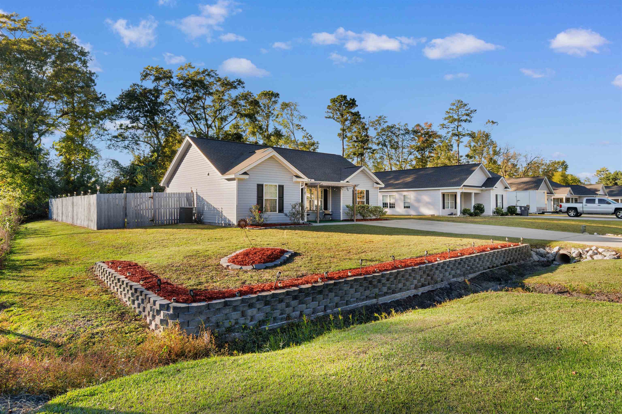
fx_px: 363
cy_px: 207
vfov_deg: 59.5
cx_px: 311
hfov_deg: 81.2
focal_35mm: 21
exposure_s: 1/125
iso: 100
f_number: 5.6
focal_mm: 14
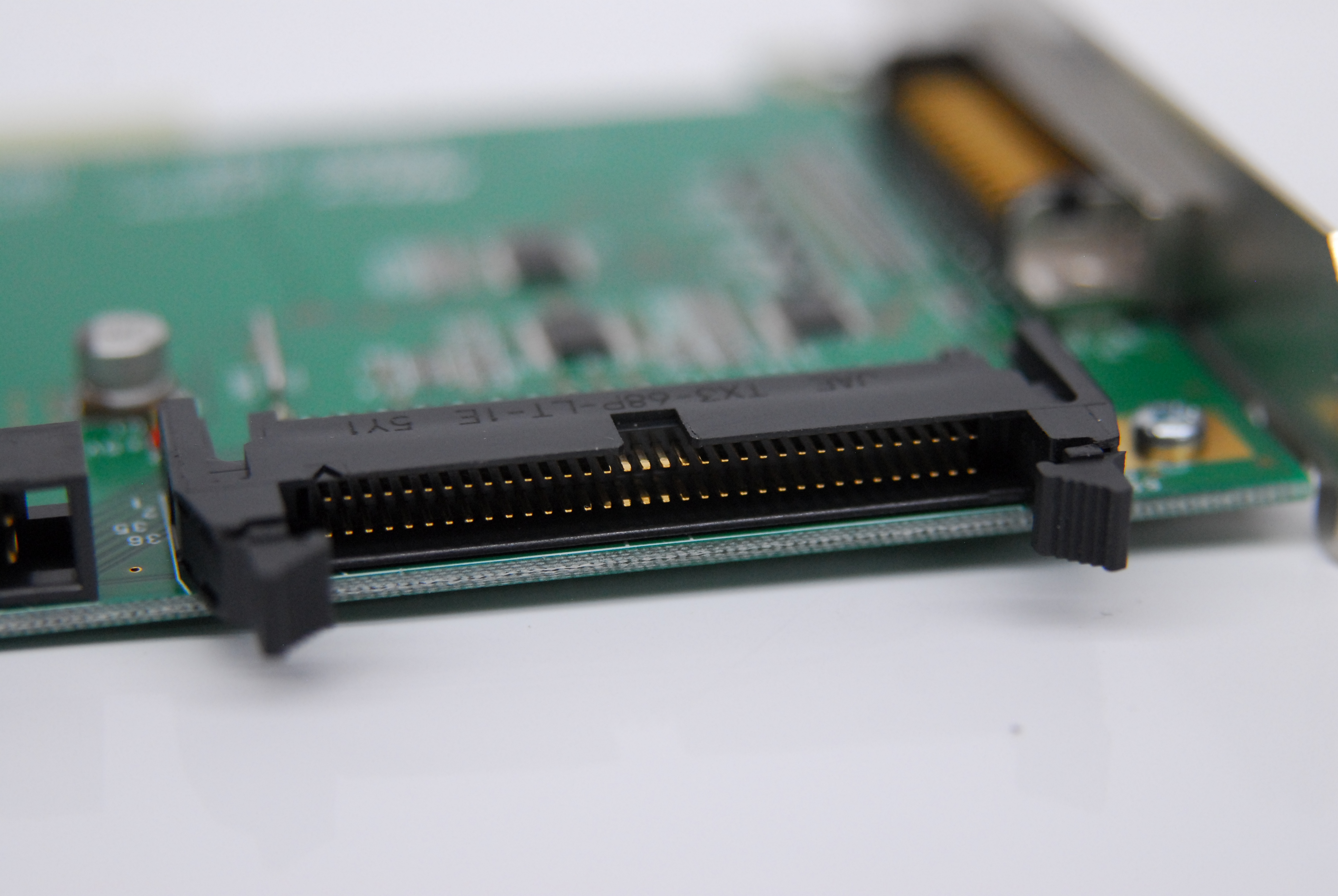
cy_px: 448
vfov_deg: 13.9
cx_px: 669
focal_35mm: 99
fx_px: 3684
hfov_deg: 20.6
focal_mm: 66
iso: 800
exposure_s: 1/160
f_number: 4
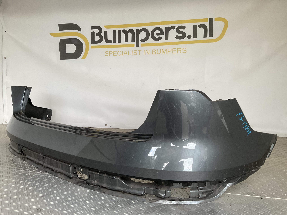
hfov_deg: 61.7
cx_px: 144
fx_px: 240
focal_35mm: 29
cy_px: 108
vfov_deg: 48.2
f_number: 1.8
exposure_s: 1/60
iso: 64
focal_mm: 3
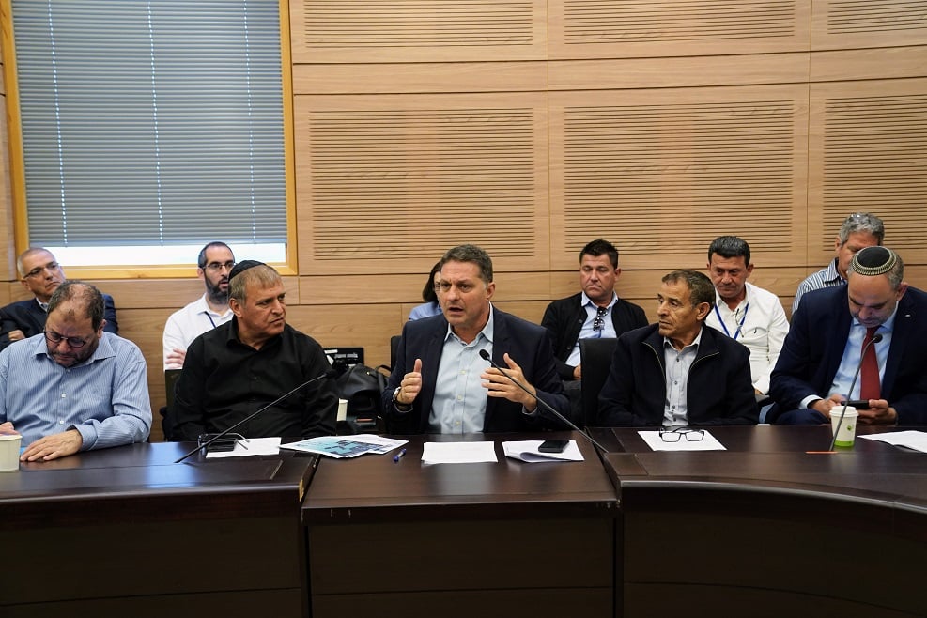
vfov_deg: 28.1
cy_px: 309
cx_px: 464
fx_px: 1236
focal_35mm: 48
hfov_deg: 41.1
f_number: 3.2
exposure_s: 1/160
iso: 2500
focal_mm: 48
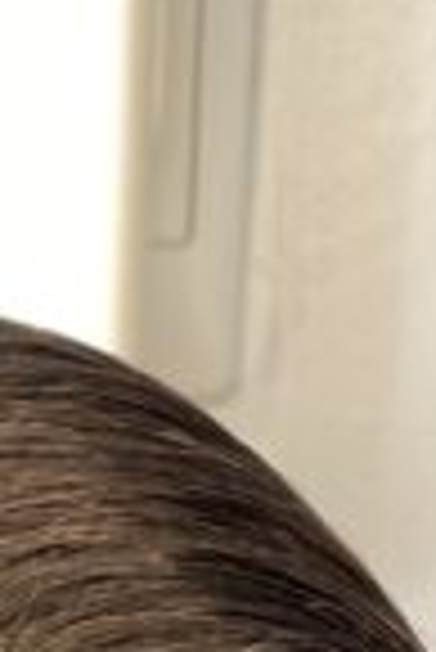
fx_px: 2700
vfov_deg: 11.2
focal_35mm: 149
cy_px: 1623
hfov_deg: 9.1
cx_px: -90
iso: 125
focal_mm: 4.25
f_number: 1.8
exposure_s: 1/103
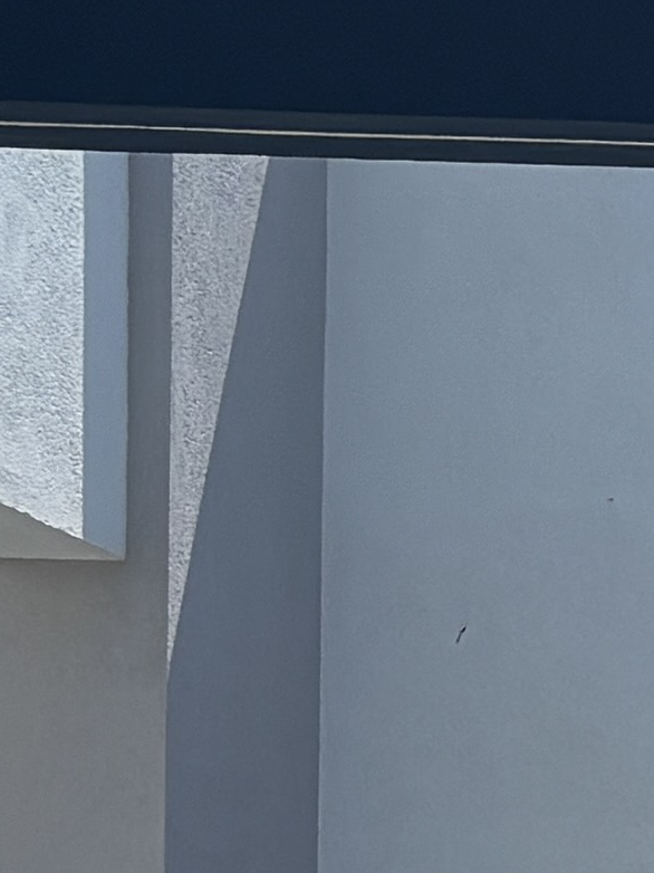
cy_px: 1207
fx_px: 4789
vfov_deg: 10.2
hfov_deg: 6.8
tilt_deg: +0.7
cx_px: 2138
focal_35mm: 190
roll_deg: -0.1
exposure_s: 1/4854
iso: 50
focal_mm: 5.96
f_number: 1.6
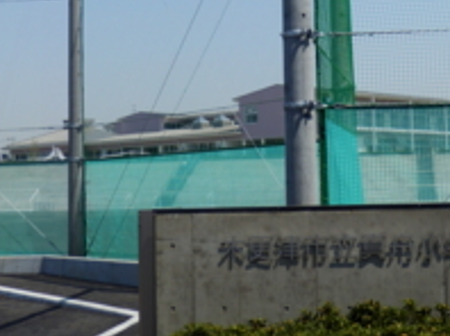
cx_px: 239
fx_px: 1052
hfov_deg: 24.1
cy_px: 36
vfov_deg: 17.9
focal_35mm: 81
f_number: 10.4
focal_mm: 7.3
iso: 80
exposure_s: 1/125
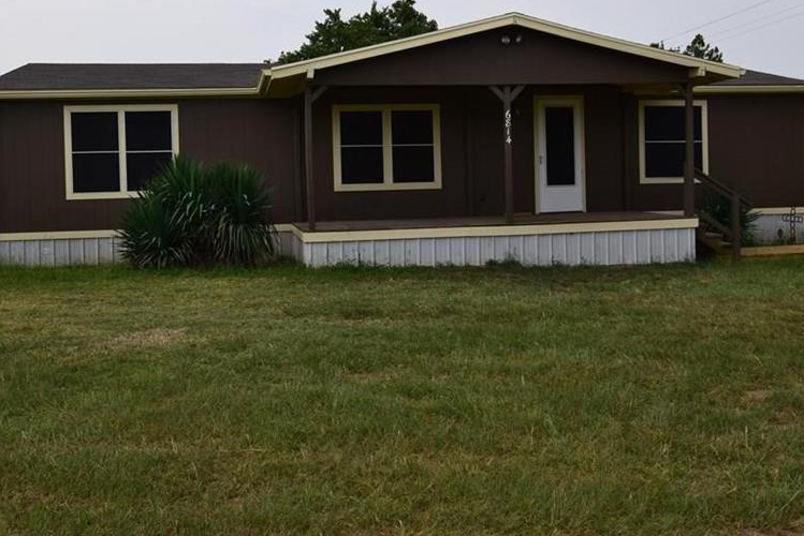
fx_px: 916
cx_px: 403
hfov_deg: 47.4
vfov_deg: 32.5
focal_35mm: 41
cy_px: 191
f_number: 11
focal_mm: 20
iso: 400
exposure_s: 1/400
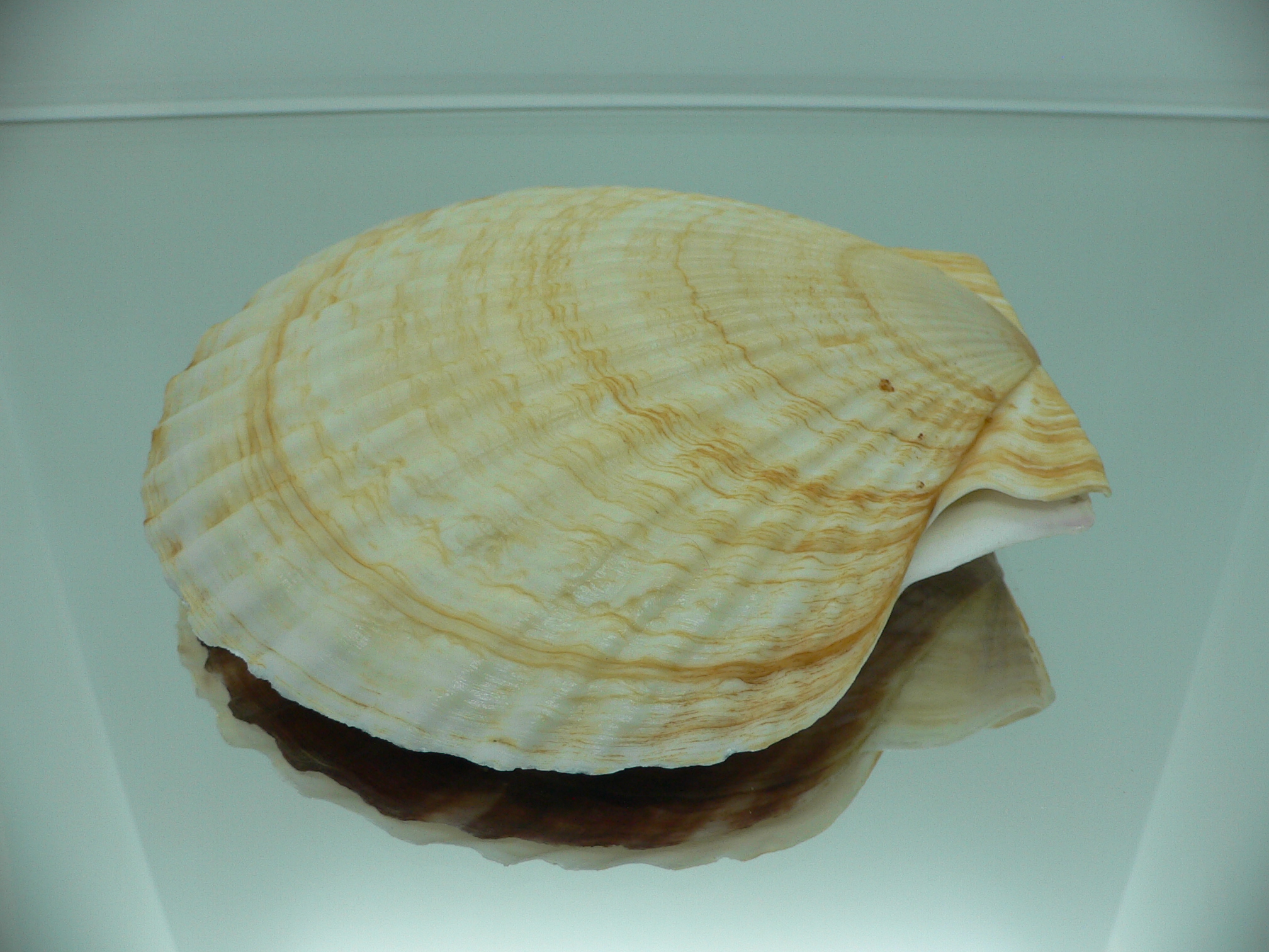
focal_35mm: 35
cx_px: 634
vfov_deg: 40.7
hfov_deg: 52.6
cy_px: 476
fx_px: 1283
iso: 80
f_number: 2.8
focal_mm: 4.6
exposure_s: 1/60
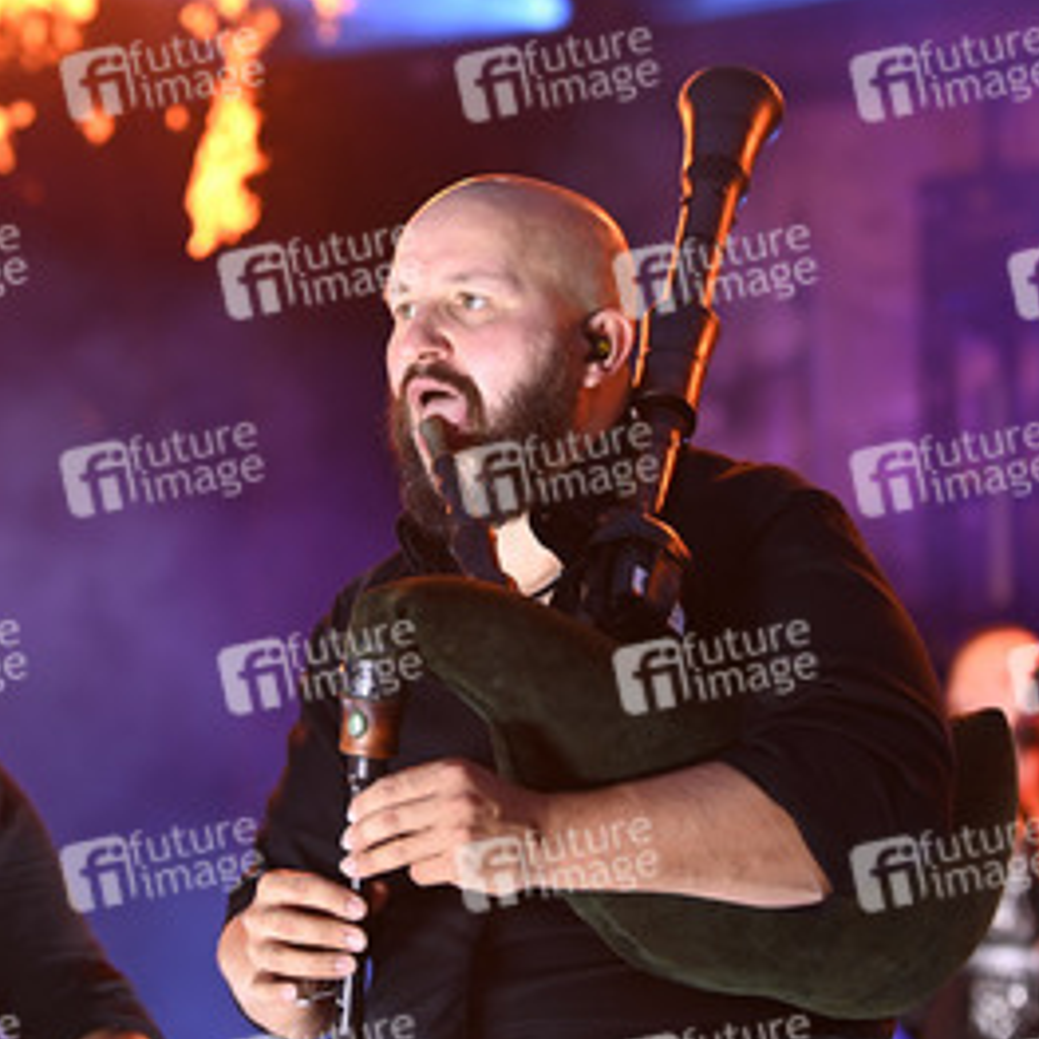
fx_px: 3464
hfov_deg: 16.9
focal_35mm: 102
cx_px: 215
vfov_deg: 17.1
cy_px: 569
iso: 800
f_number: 3.2
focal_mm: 70
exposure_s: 1/400
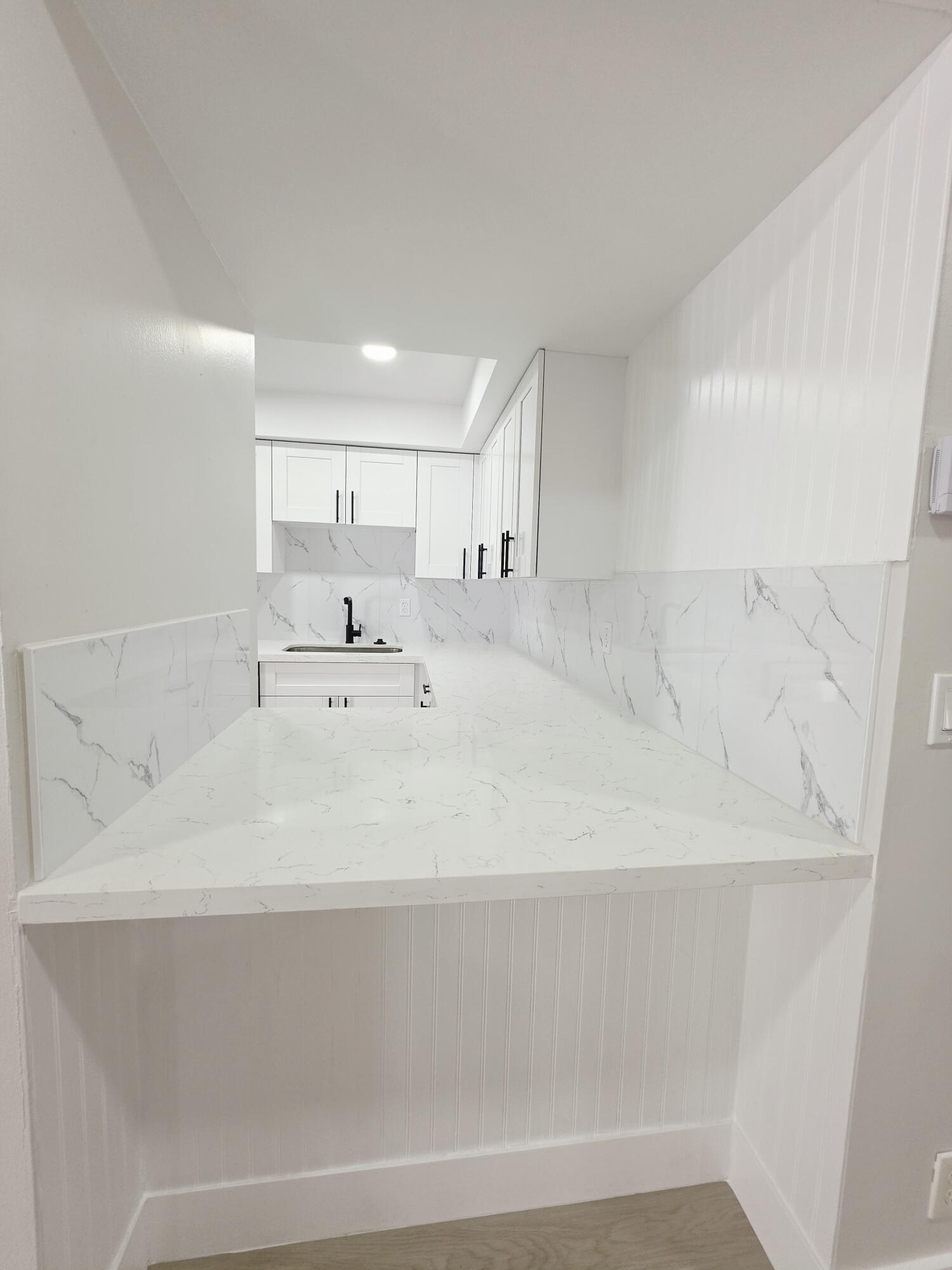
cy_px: 635
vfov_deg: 106.2
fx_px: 477
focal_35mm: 13
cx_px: 476
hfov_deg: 89.9
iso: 80
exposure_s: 1/120
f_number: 1.9
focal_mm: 2.2
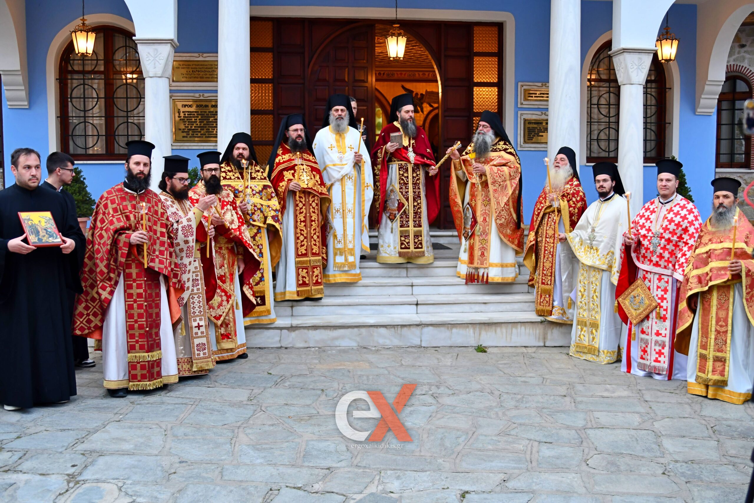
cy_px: 252
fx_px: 754
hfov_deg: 53.1
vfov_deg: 36.9
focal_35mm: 36
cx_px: 377
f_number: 2.8
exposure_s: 1/250
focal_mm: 24
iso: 450
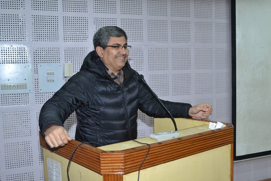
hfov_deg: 49.5
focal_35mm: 39
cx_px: 136
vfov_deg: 34.2
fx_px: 294
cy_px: 90
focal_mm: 26
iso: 1600
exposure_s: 1/160
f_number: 6.3
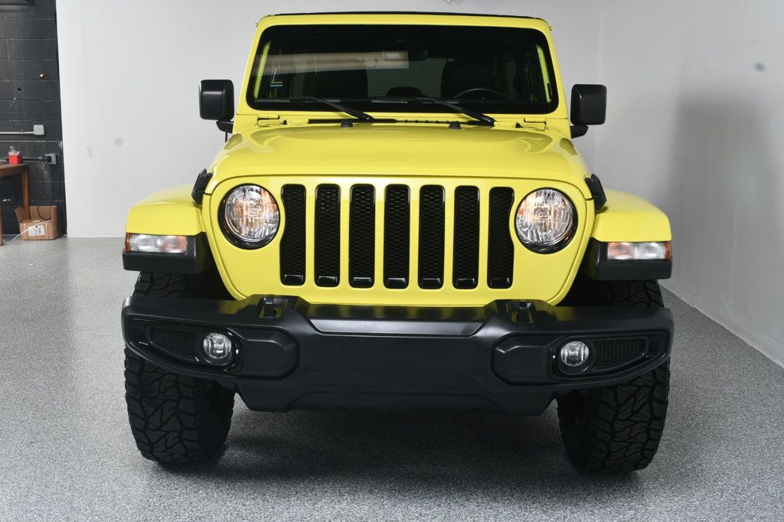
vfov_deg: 33.4
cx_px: 392
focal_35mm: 40
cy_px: 261
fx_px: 871
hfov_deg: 48.5
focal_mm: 27
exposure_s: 1/160
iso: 100
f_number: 11
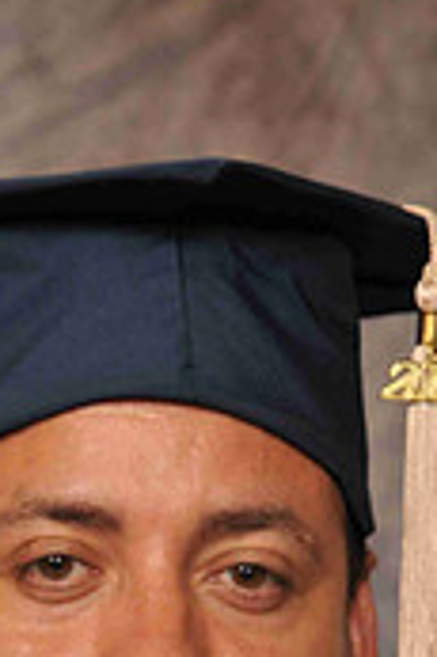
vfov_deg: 4.2
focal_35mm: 487
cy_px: 676
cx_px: 93
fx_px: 8890
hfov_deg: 2.8
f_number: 5.6
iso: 200
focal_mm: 125
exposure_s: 1/60
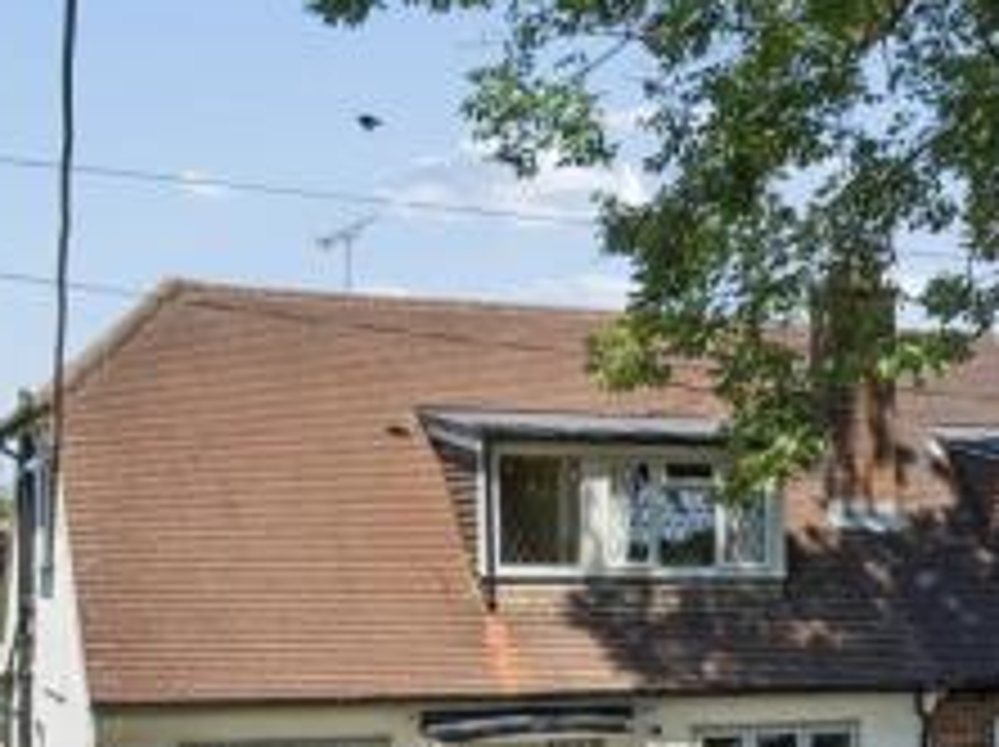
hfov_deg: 28.0
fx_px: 1960
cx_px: 794
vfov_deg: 21.1
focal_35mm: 68
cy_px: 664
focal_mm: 33
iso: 320
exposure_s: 1/800
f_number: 9
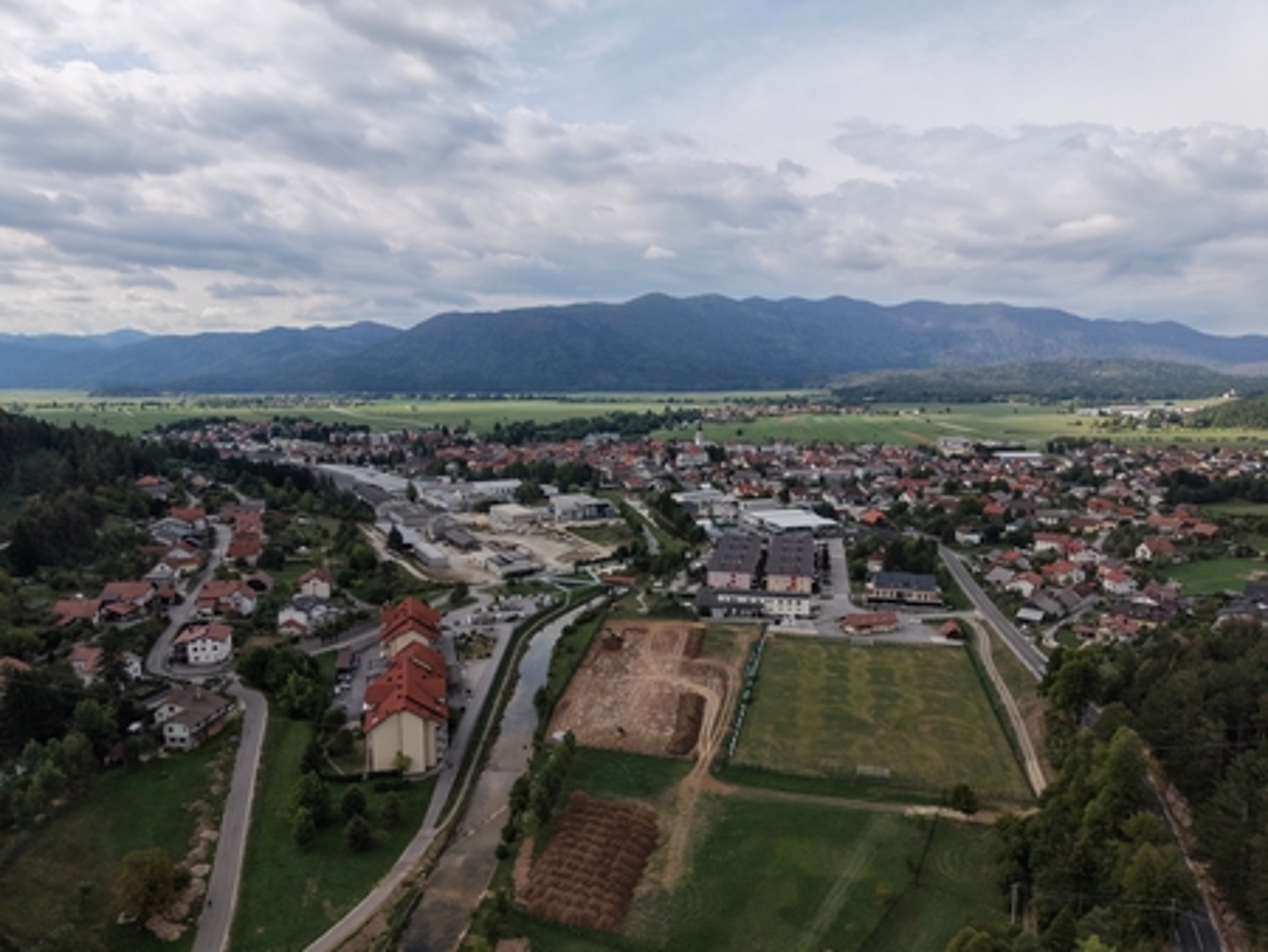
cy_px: 476
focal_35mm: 24
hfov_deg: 71.6
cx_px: 634
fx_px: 880
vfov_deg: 56.9
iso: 300
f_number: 1.8
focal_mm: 8.67
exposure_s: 1/1000
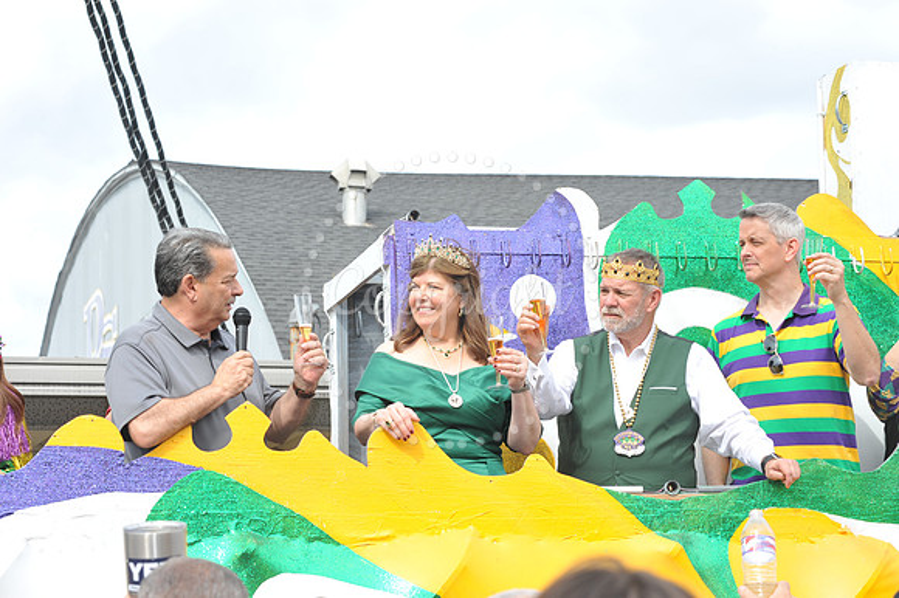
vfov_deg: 13.0
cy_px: 299
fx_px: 2620
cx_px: 450
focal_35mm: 105
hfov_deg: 19.5
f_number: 11
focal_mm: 105
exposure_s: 1/100
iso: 200
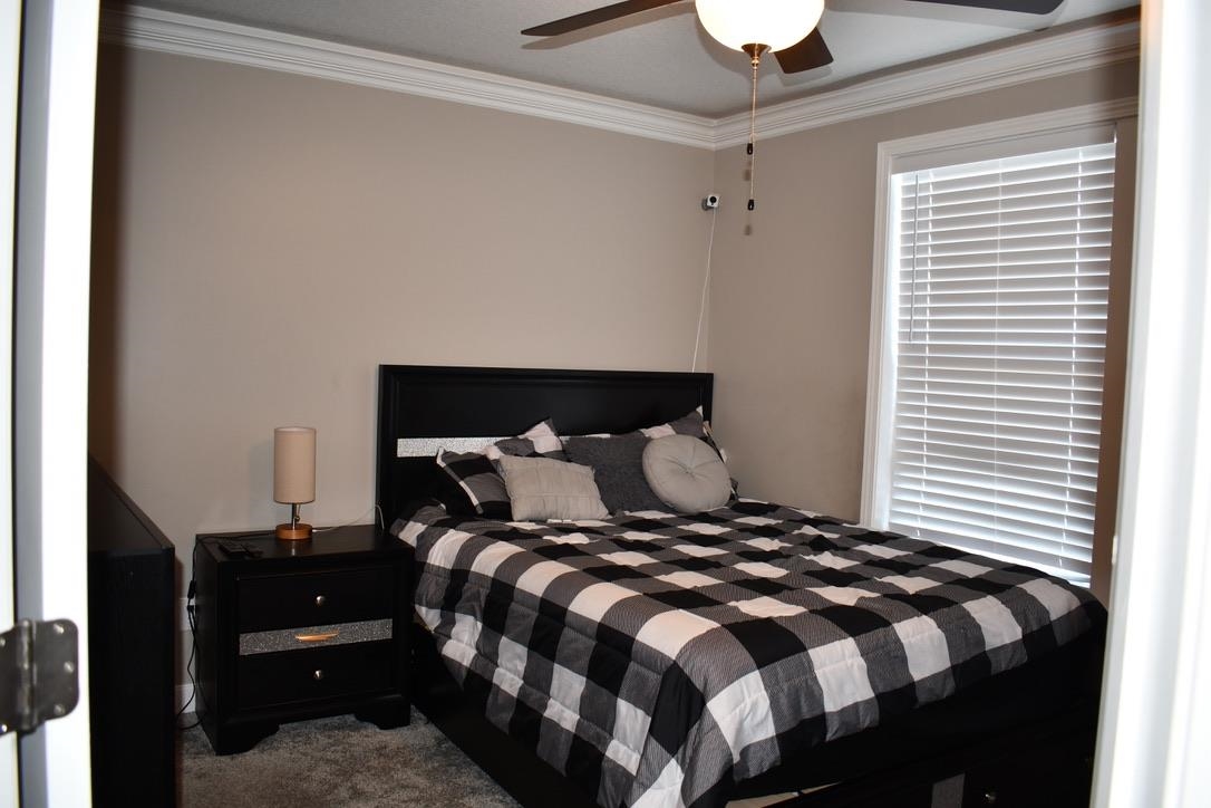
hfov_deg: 67.4
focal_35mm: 27
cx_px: 606
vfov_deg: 47.9
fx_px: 908
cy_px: 404
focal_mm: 18
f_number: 3.5
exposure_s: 1/60
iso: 400
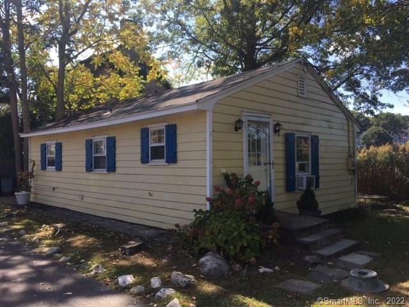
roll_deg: +1.0
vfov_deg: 48.2
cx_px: 204
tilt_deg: +0.3
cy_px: 154
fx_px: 343
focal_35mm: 29
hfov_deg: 61.7
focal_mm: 4.15
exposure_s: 1/818
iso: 25
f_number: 2.2
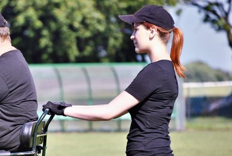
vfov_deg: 3.4
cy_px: 100
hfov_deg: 5.0
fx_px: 2654
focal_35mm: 411
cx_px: 83
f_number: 5.6
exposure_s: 1/500
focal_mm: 200
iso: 250
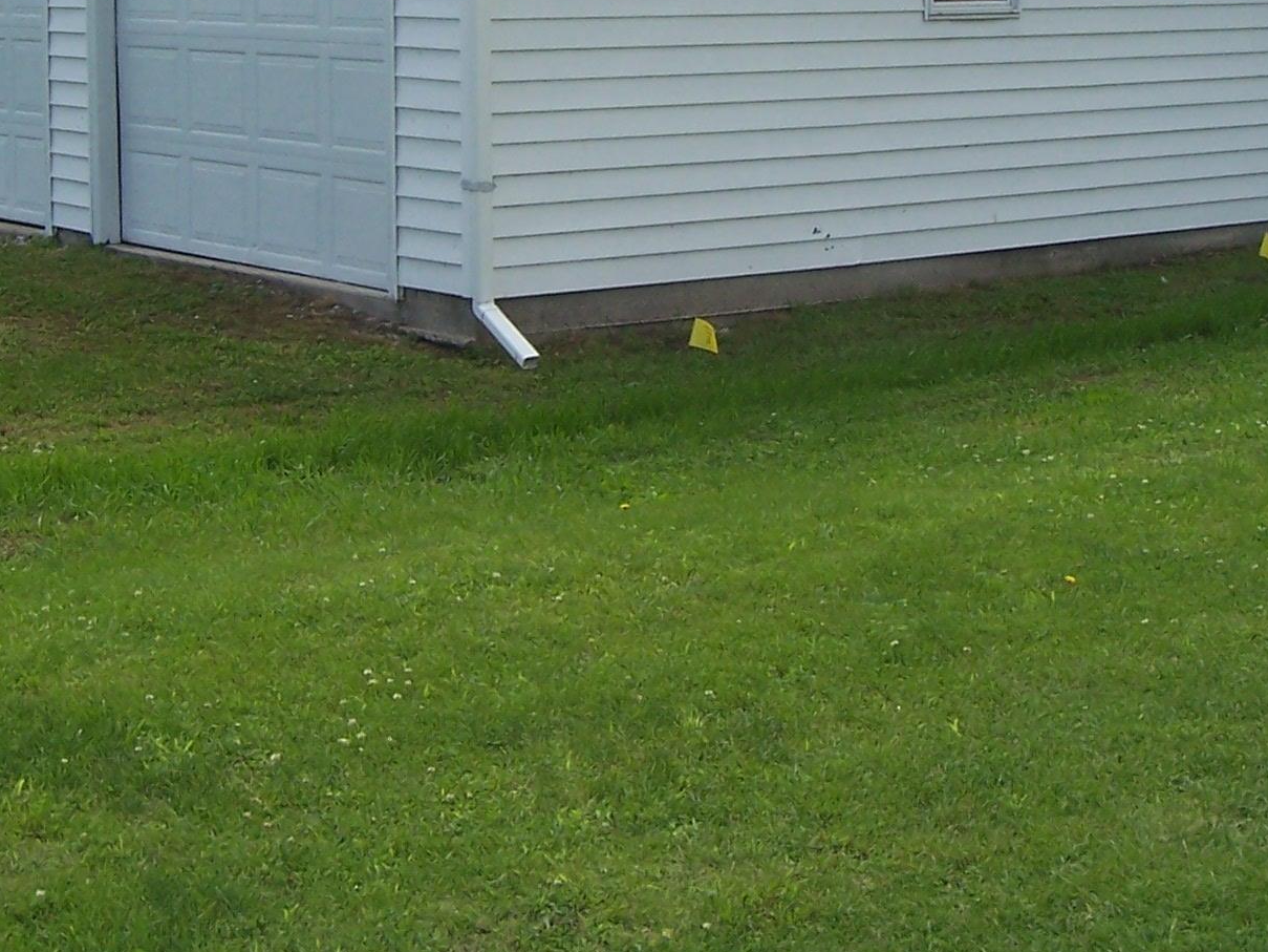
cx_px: 669
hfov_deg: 27.0
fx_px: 2638
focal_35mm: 72
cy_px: 102
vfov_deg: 20.1
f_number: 5.6
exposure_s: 1/350
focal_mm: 5.6
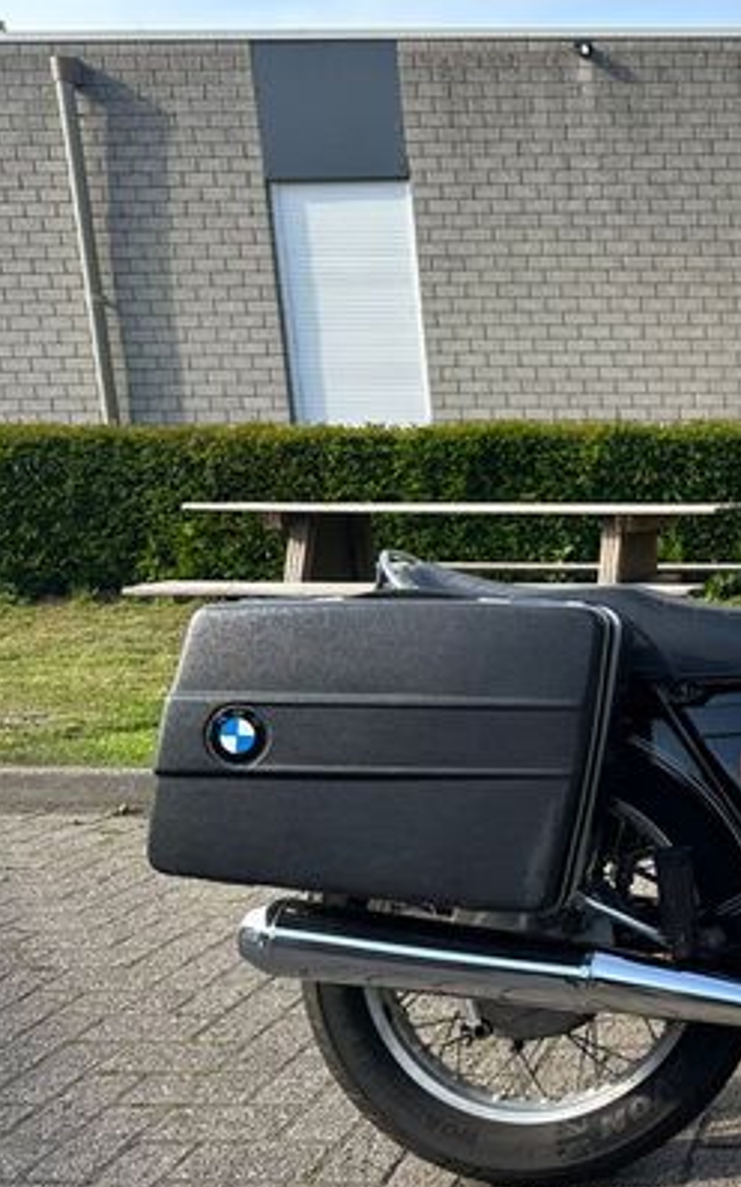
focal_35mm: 41
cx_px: 944
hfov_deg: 26.8
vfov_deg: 48.1
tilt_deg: -11.9
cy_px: 655
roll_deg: +1.4
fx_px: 1325
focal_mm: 6.86
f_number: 1.78
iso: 80
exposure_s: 1/1029
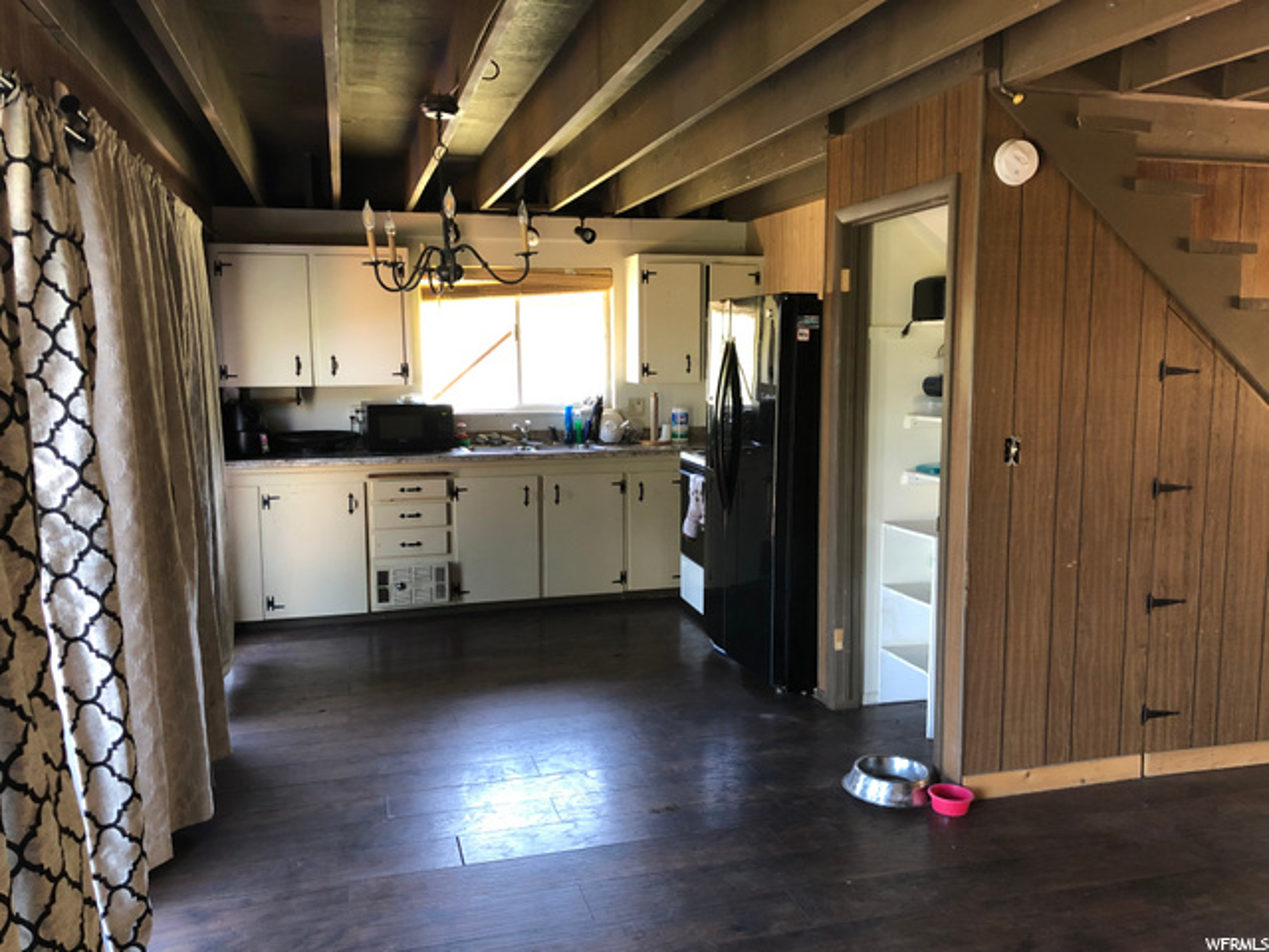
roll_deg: -0.5
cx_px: 634
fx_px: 1026
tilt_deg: -7.8
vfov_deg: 49.7
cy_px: 476
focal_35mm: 28
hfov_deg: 63.4
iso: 50
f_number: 1.8
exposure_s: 1/15
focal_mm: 4
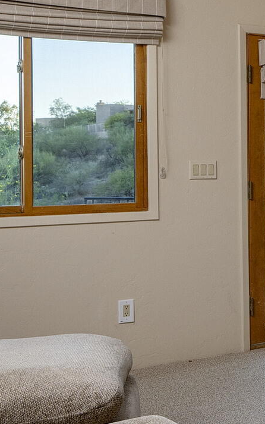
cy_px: 157
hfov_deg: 15.2
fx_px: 785
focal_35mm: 68
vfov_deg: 30.1
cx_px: 544
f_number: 7.1
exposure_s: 1/40
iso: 200
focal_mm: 17
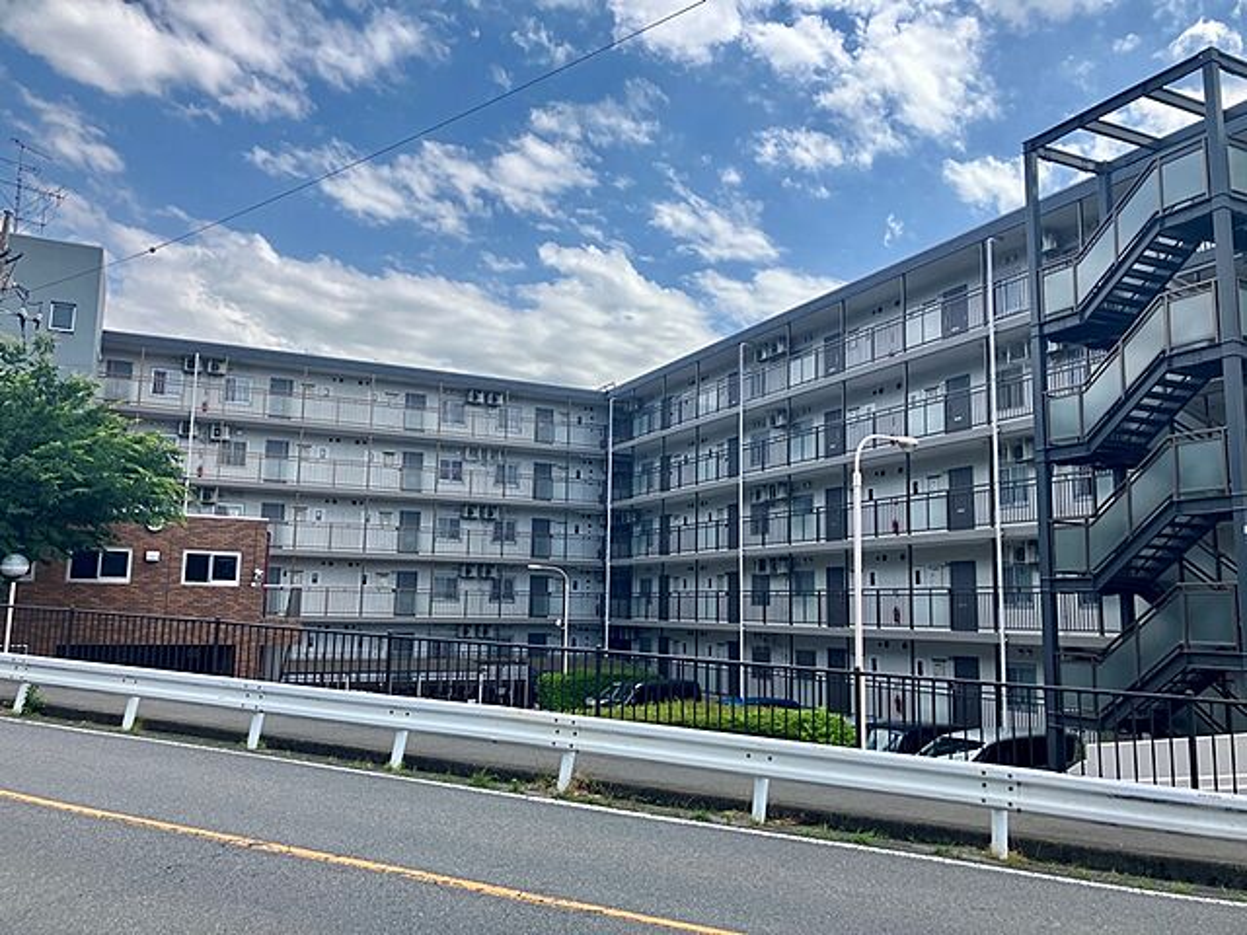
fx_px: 1009
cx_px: 624
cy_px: 468
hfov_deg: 63.4
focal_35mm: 28
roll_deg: -1.3
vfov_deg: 49.7
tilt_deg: +8.6
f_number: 1.8
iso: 32
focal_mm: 3.99
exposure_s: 1/639
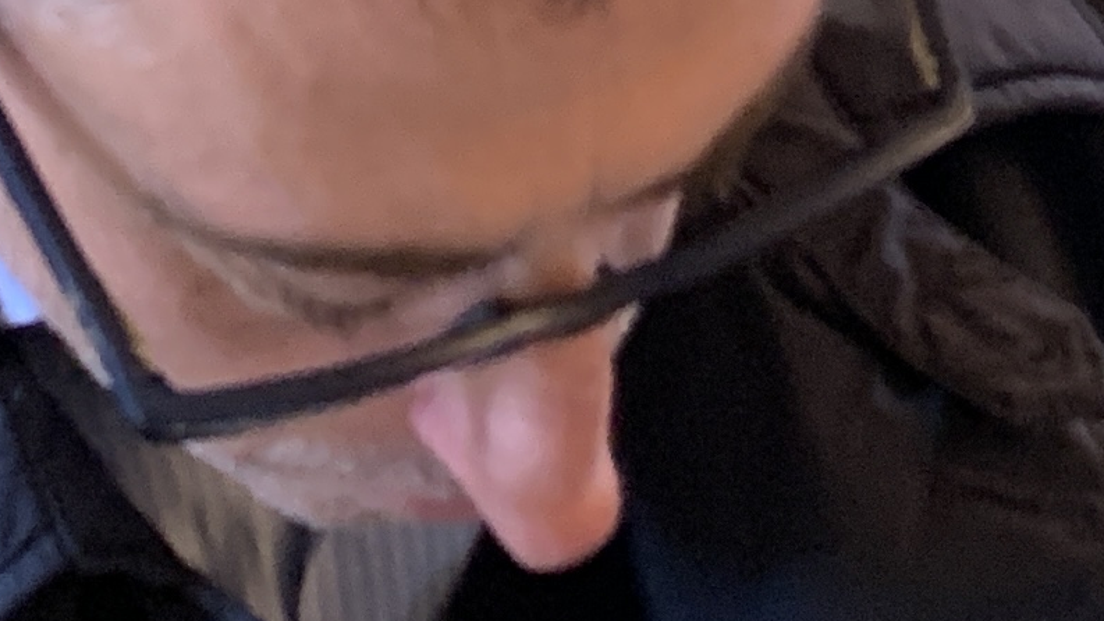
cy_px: -1131
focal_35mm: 144
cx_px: 539
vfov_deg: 7.5
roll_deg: -1.0
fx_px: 4215
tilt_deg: -14.7
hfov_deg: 14.9
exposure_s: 1/25
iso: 400
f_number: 1.8
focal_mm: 4.25
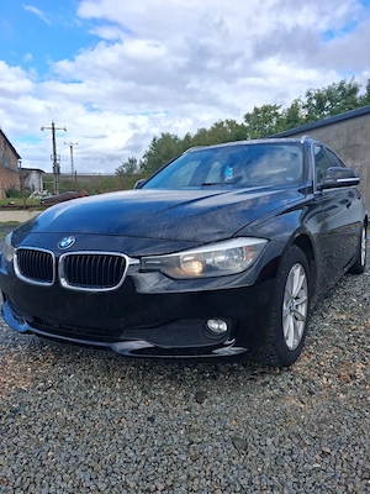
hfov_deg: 51.4
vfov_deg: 65.3
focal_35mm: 27
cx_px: 185
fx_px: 385
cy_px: 247
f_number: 1.8
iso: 25
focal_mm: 4
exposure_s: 1/502
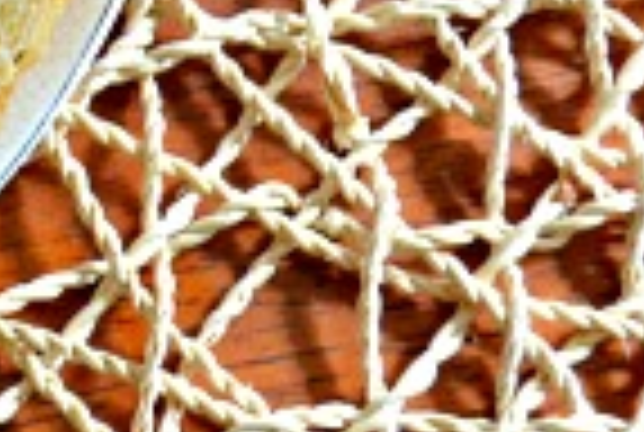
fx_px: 3603
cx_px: -639
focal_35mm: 201
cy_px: -338
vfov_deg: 6.7
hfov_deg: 9.5
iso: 1100
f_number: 4.8
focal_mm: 32
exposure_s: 1/60
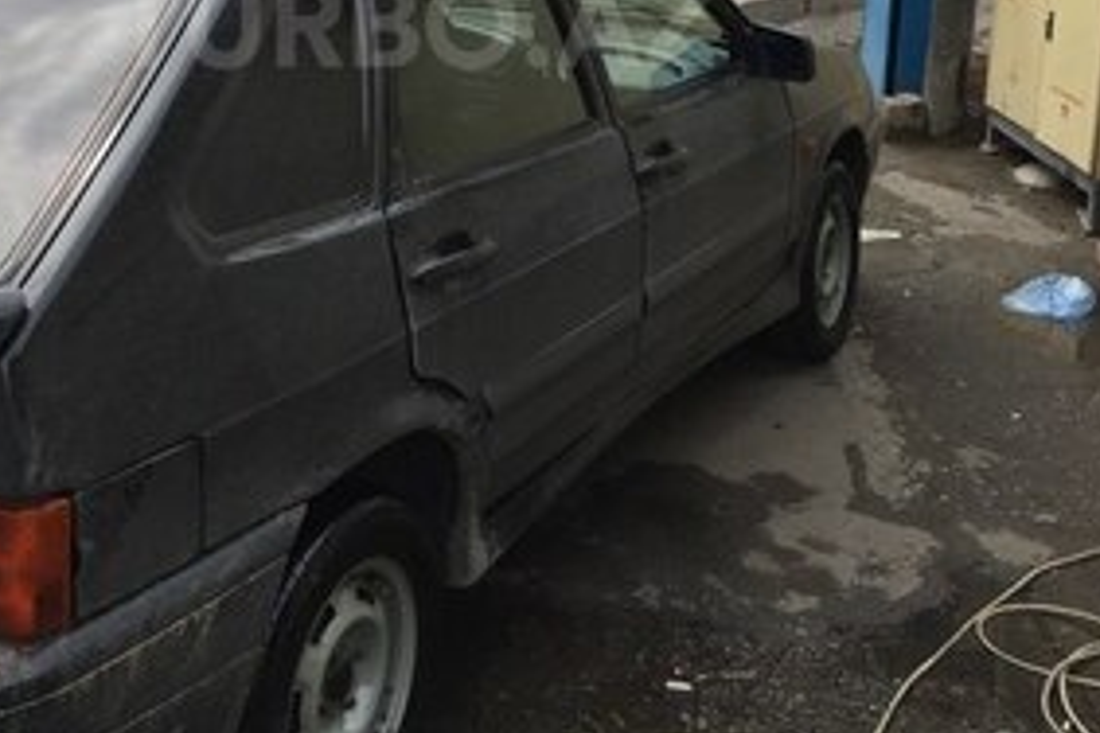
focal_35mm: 53
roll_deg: -0.8
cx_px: 413
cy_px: 23
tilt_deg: -9.0
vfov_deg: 24.5
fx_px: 1619
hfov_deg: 37.3
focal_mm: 4.15
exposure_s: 1/1276
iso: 32
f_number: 2.2
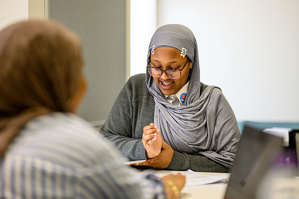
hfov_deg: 23.5
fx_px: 718
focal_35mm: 86
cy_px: 100
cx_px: 150
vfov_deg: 15.8
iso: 500
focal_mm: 85
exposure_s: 1/400
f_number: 1.8
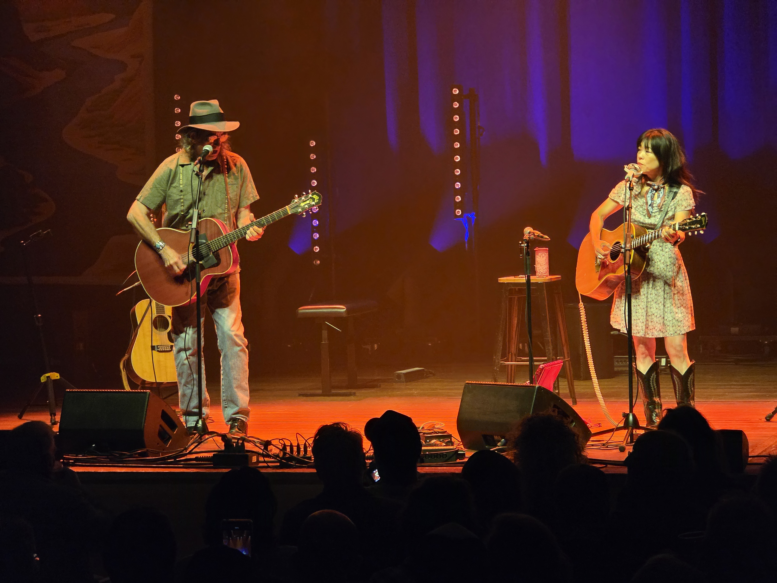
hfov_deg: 17.1
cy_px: 292
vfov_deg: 12.9
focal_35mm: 115
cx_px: 388
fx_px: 2581
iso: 1250
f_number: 3.4
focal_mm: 18.6
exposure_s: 1/33.3
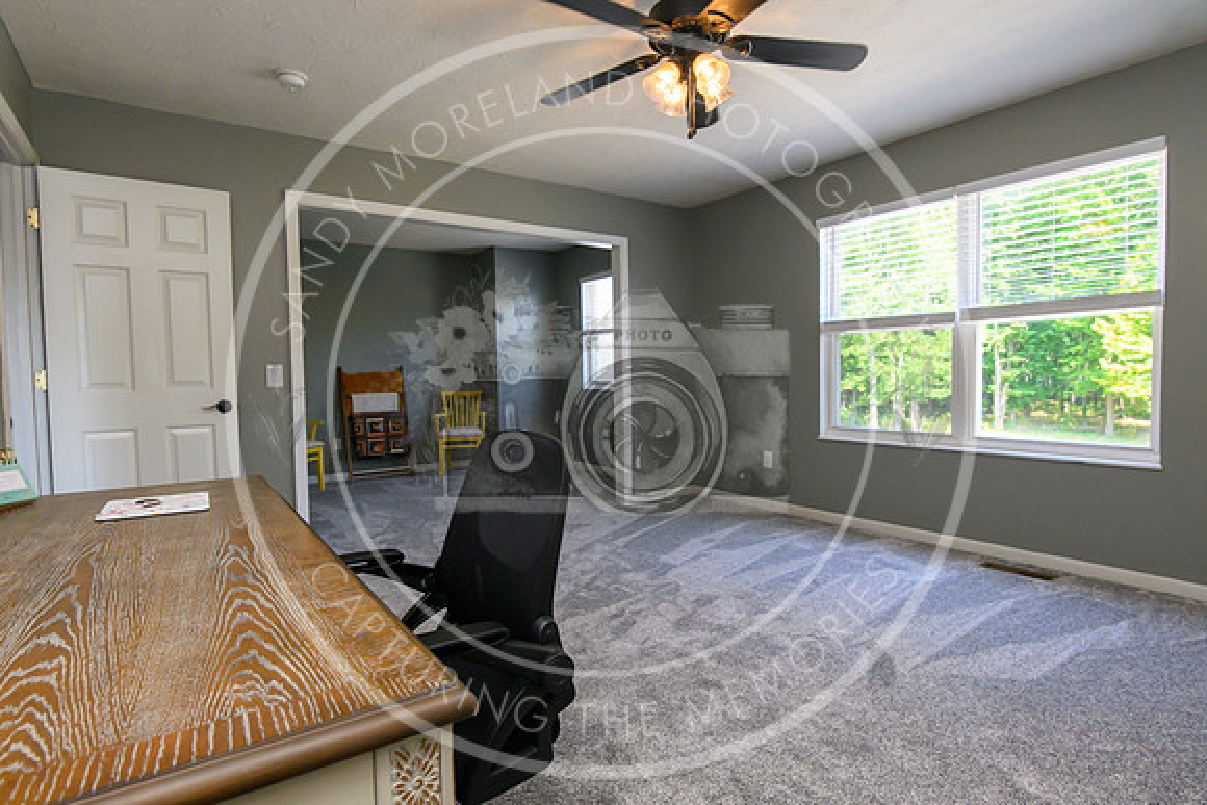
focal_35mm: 18
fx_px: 604
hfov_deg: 90.0
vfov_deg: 67.4
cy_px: 402
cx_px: 604
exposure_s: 1/320
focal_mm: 18
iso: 1800
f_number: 5.6
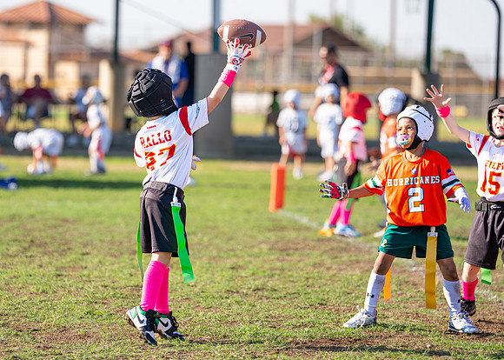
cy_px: 158
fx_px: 2859
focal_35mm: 200
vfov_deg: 7.2
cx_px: 177
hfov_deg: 10.1
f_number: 2.8
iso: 200
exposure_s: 1/2000
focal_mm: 157
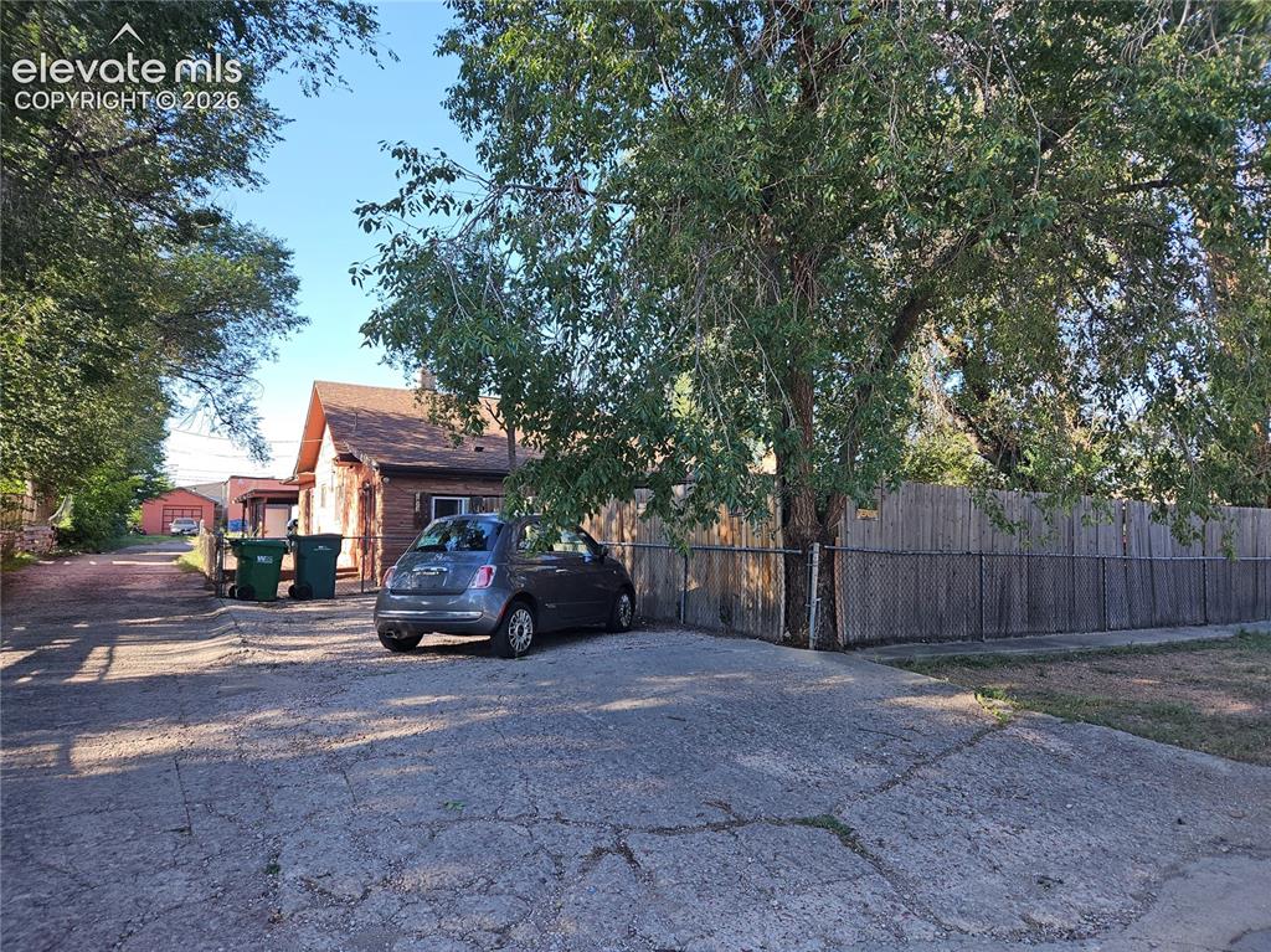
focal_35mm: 23
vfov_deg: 58.8
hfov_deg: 74.0
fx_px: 844
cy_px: 476
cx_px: 636
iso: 25
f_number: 1.8
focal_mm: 5.4
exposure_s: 1/269
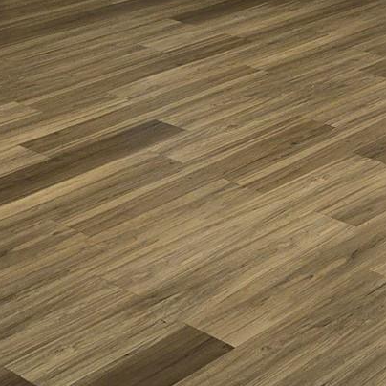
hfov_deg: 16.6
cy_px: -194
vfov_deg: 15.6
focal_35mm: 103
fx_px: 1299
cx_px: 376
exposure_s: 1/17.2
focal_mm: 5.4
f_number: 1.8
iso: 125
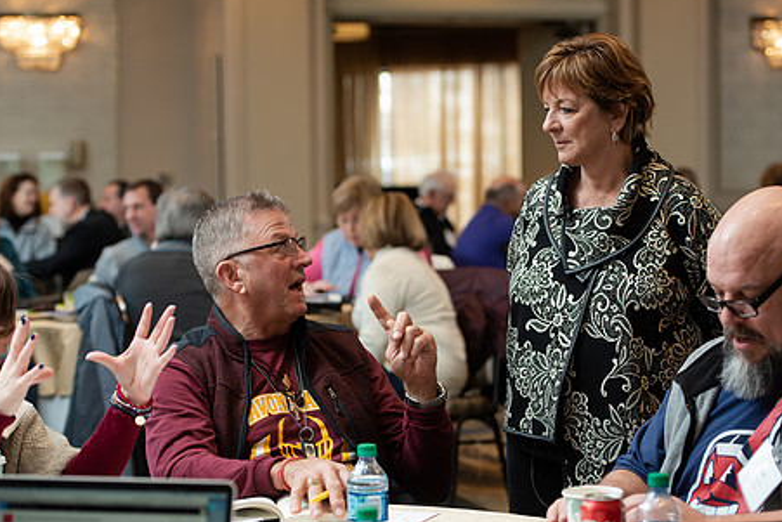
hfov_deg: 22.6
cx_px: 413
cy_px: 323
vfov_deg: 15.2
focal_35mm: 90
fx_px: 1956
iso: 800
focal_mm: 70
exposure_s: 1/160
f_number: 3.5
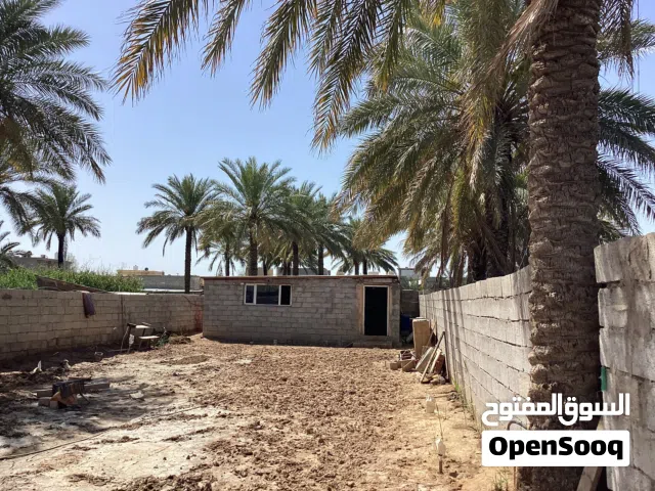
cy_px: 246
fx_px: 587
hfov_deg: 58.4
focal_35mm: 31
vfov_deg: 45.4
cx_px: 328
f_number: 2.4
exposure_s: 1/1381
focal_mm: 3.3
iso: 25
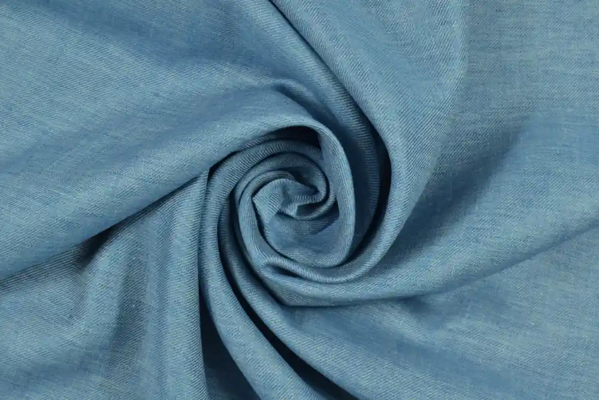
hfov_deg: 27.0
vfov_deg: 18.2
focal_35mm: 75
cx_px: 300
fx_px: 1248
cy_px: 200
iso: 100
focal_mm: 50
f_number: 10
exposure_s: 1/5
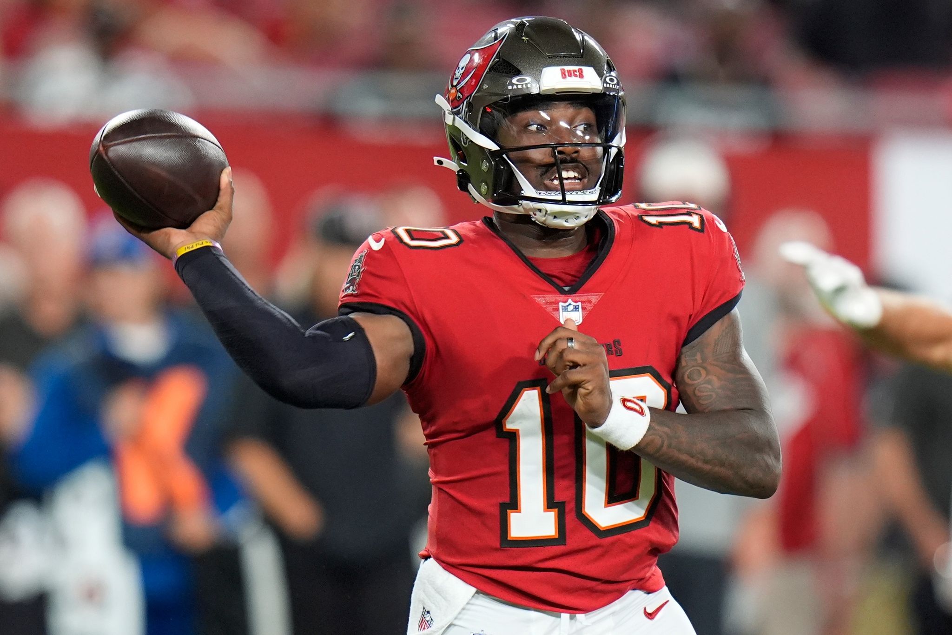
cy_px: 318
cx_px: 476
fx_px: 10579
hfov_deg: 5.2
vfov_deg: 3.4
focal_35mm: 400
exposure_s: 1/1250
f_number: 3.2
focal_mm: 400
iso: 2500
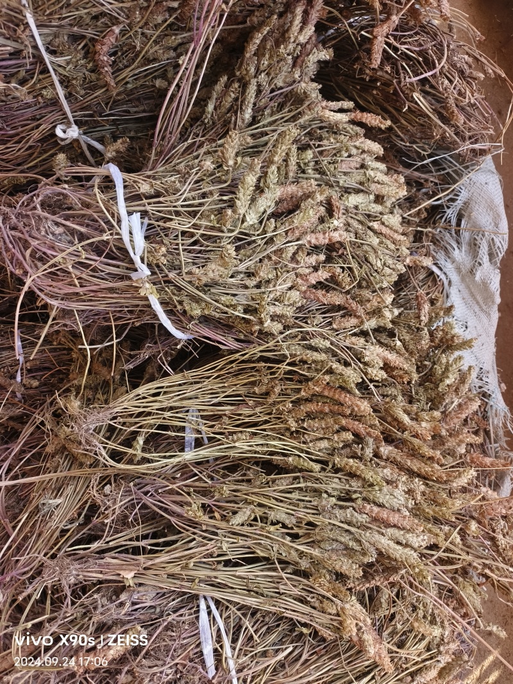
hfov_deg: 58.9
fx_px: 455
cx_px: 256
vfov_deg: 73.9
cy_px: 342
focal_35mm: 23
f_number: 1.75
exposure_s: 1/100
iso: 79
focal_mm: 5.5
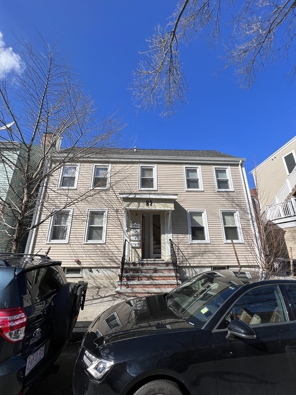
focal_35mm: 13
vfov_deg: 106.2
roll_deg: +0.5
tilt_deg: +16.2
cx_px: 148
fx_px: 148
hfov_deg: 89.9
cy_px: 198
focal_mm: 1.57
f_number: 1.8
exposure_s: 1/2053
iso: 32
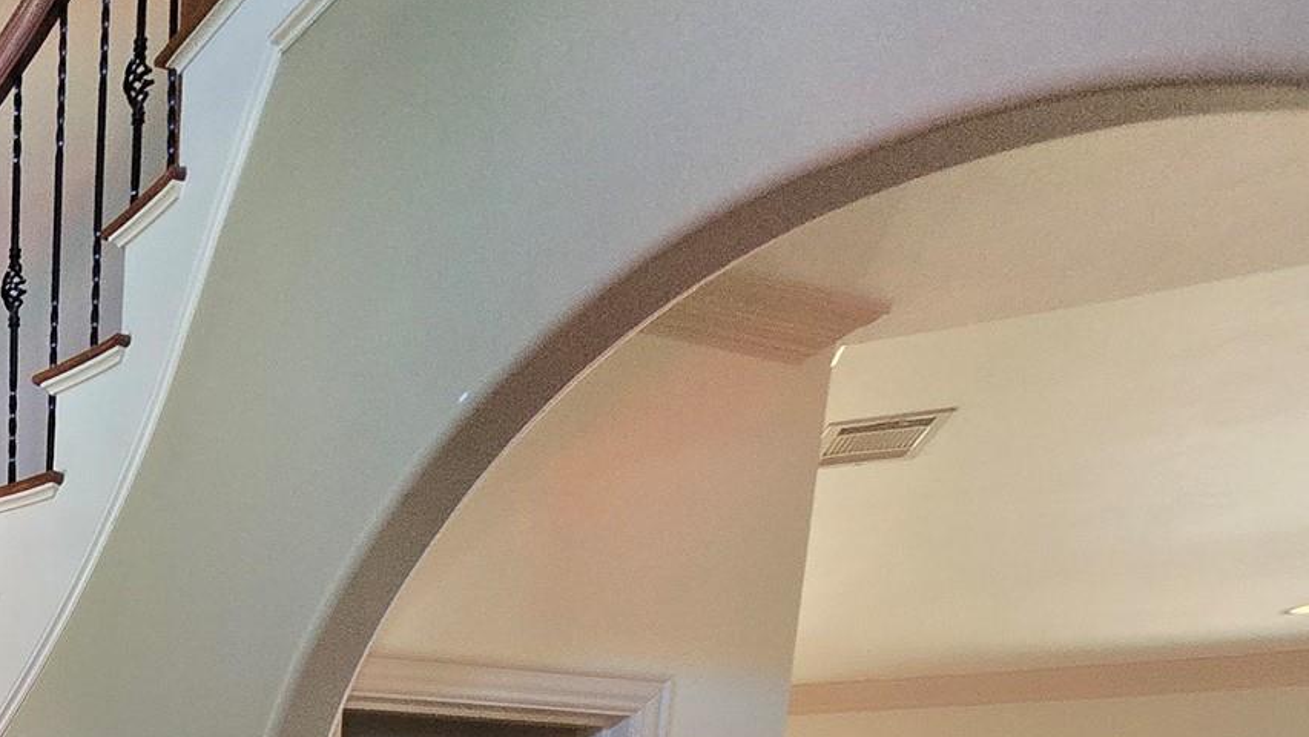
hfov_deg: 42.3
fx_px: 1180
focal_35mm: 34
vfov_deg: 25.0
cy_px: 1145
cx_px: -201
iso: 320
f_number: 2.2
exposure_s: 1/60
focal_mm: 2.2
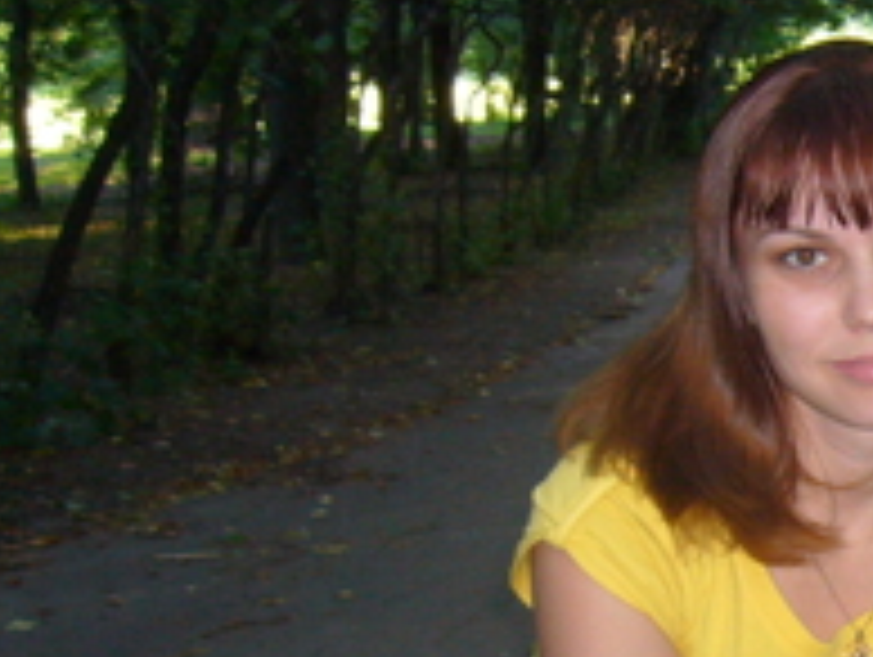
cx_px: 1138
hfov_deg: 18.4
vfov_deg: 14.9
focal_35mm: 99
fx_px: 2500
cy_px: 542
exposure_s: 1/30
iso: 160
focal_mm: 5.8
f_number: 2.8
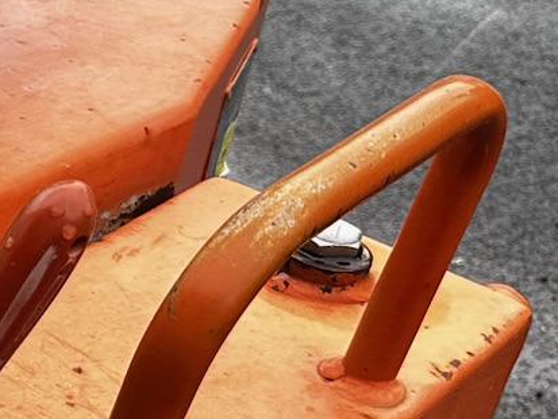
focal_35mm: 119
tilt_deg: -29.6
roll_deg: -1.4
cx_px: -604
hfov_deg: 13.7
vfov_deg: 12.5
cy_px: 227
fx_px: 1919
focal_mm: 6.86
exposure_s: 1/971
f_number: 1.78
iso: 80
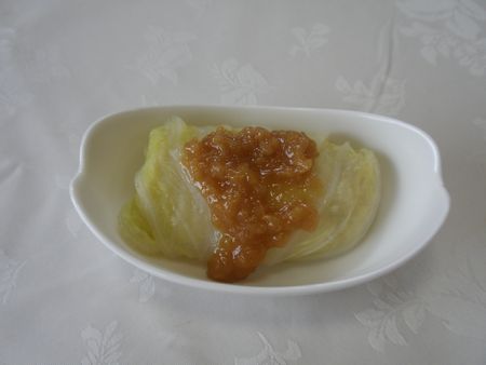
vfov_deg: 38.7
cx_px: 243
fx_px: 520
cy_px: 182
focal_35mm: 37
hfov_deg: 50.1
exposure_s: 1/40
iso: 64
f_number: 3.5
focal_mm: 6.6
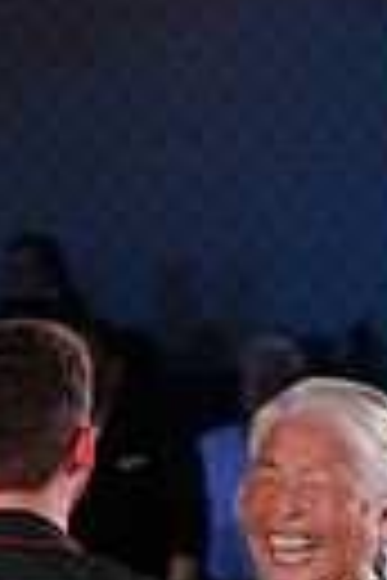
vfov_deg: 4.3
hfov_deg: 2.9
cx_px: 173
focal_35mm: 472
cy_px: 904
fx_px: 7610
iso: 2000
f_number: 4
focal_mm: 105
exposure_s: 1/400
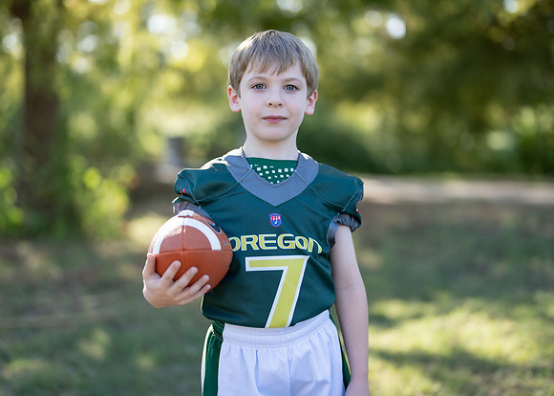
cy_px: 193
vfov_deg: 24.3
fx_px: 918
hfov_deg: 33.6
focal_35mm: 58
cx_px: 261
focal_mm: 50
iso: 100
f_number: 1.2
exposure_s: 1/1250
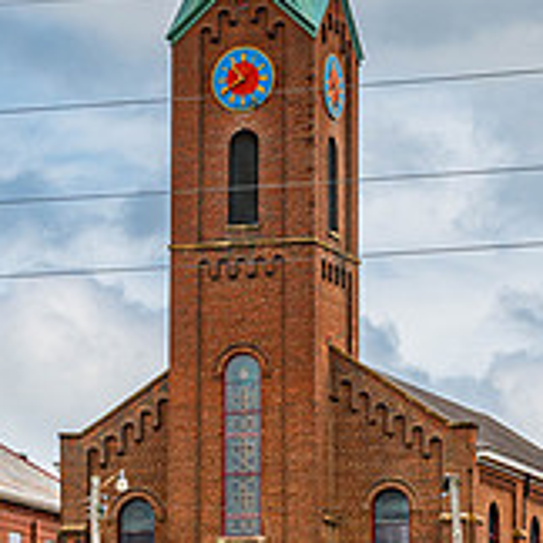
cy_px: 262
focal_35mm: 209
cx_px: 256
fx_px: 3709
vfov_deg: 8.4
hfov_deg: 8.4
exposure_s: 1/160
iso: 64
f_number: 8
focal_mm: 58
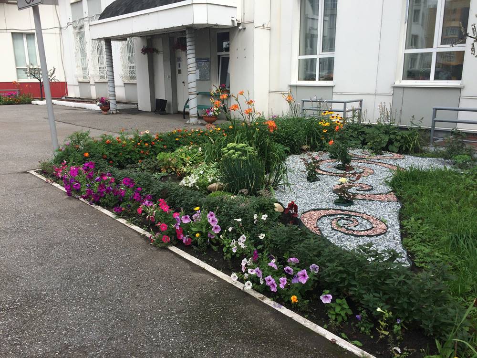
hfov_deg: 61.7
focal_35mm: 29
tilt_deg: -13.7
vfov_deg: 48.2
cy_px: 179
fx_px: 400
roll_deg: +3.1
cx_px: 238
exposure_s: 1/1140
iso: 32
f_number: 2.2
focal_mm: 4.15
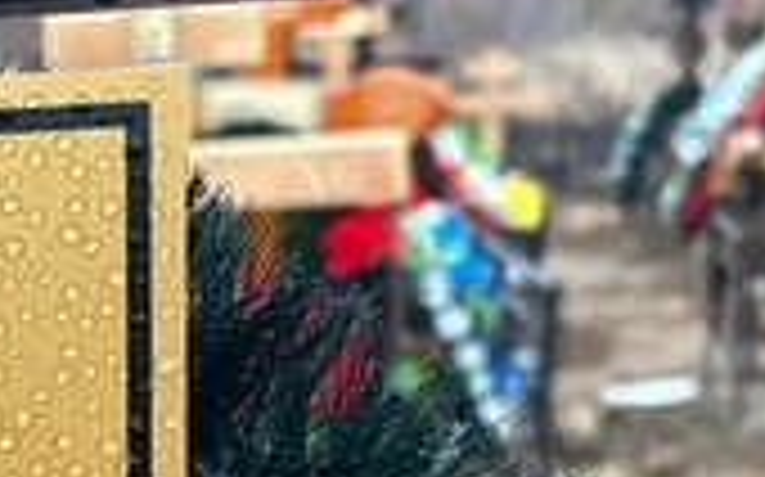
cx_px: -482
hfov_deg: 14.6
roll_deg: +2.3
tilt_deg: -12.8
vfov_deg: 9.8
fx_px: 2709
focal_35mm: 130
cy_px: 698
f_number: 1.6
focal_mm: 5.96
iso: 500
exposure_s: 1/58
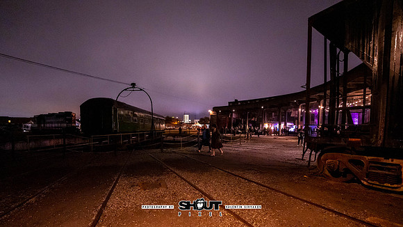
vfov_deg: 70.1
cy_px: 134
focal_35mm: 15
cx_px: 198
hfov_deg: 103.2
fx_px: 160
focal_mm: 14
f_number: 2.8
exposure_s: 1/100
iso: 4000
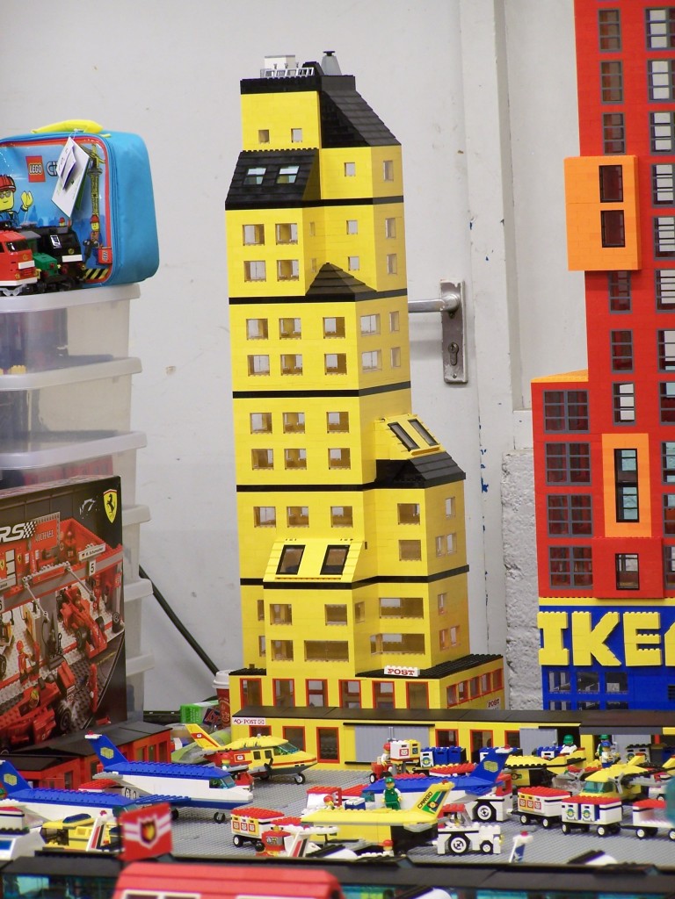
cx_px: 338
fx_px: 4914
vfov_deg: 10.5
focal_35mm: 189
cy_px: 450
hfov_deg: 7.9
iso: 80
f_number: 3.2
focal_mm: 31.3
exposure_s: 1/3
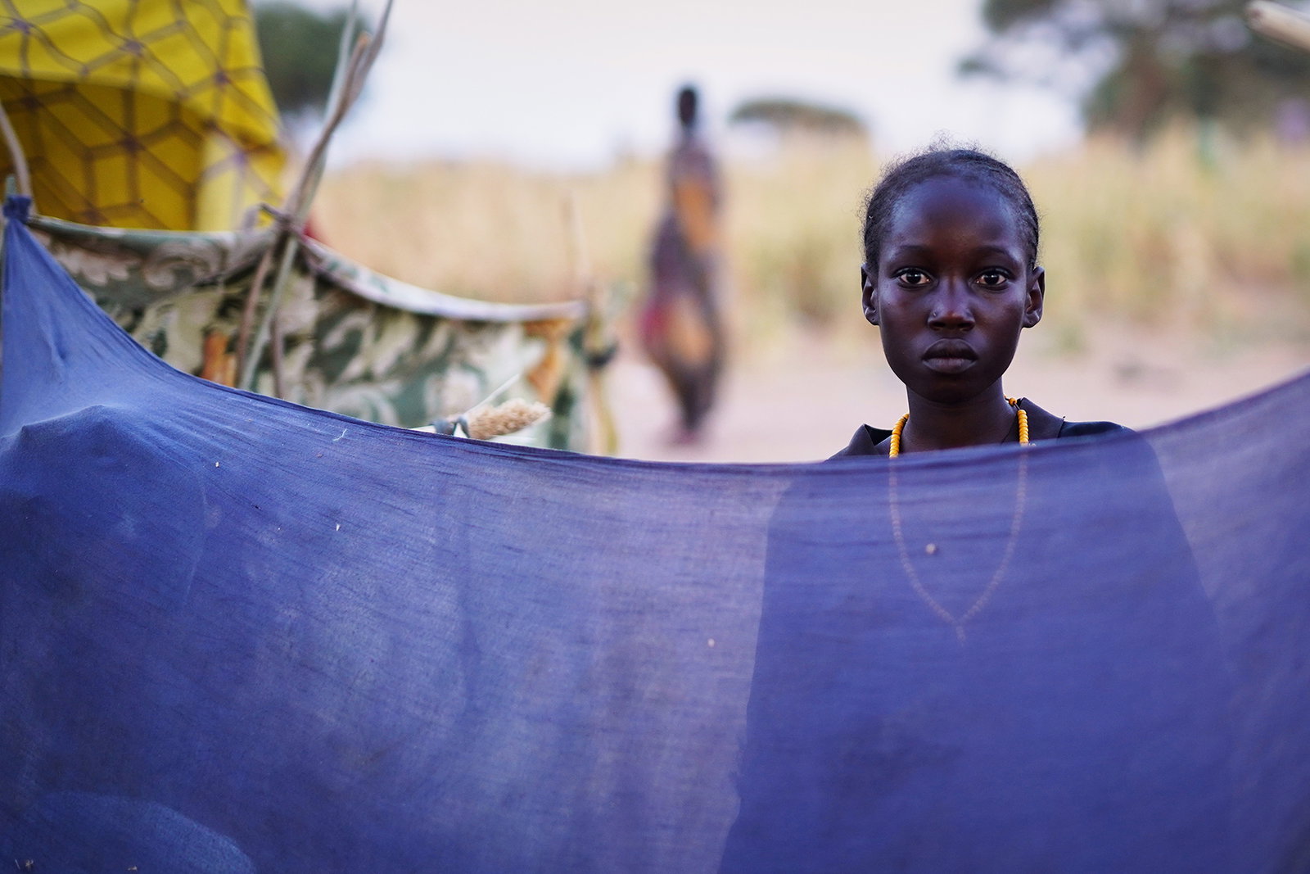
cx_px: 655
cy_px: 437
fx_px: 1819
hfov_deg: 39.6
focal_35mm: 50
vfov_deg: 27.0
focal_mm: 50
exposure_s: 1/400
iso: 500
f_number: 1.4
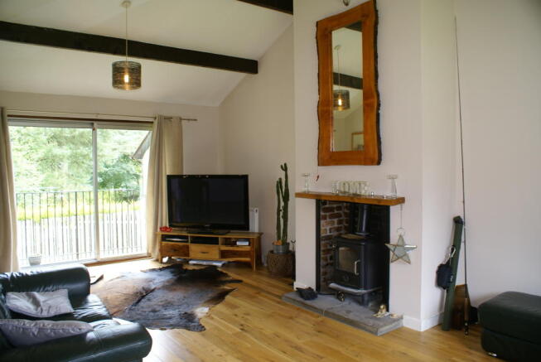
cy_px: 181
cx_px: 270
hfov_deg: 67.3
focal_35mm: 27
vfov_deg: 48.0
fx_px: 406
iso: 100
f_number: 4
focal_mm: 18
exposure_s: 1/6
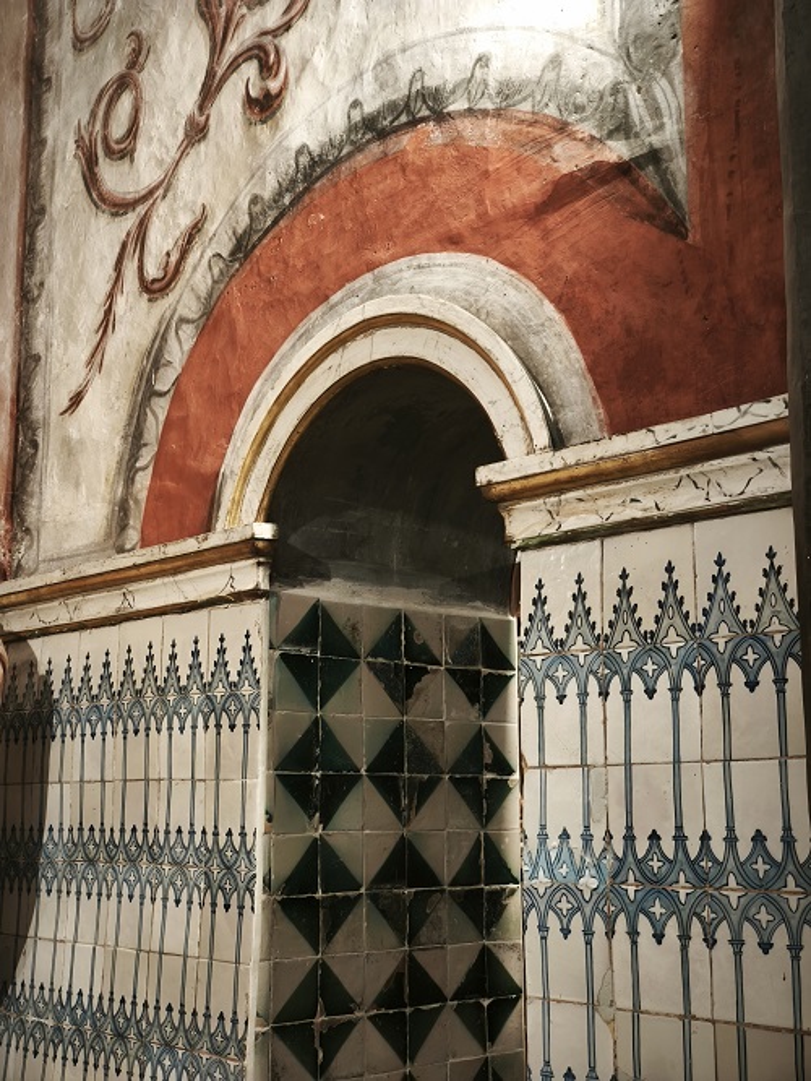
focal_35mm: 50
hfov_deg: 29.1
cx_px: 406
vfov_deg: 38.2
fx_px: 1561
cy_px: 540
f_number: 1.9
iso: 1250
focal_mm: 7.1
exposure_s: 1/50
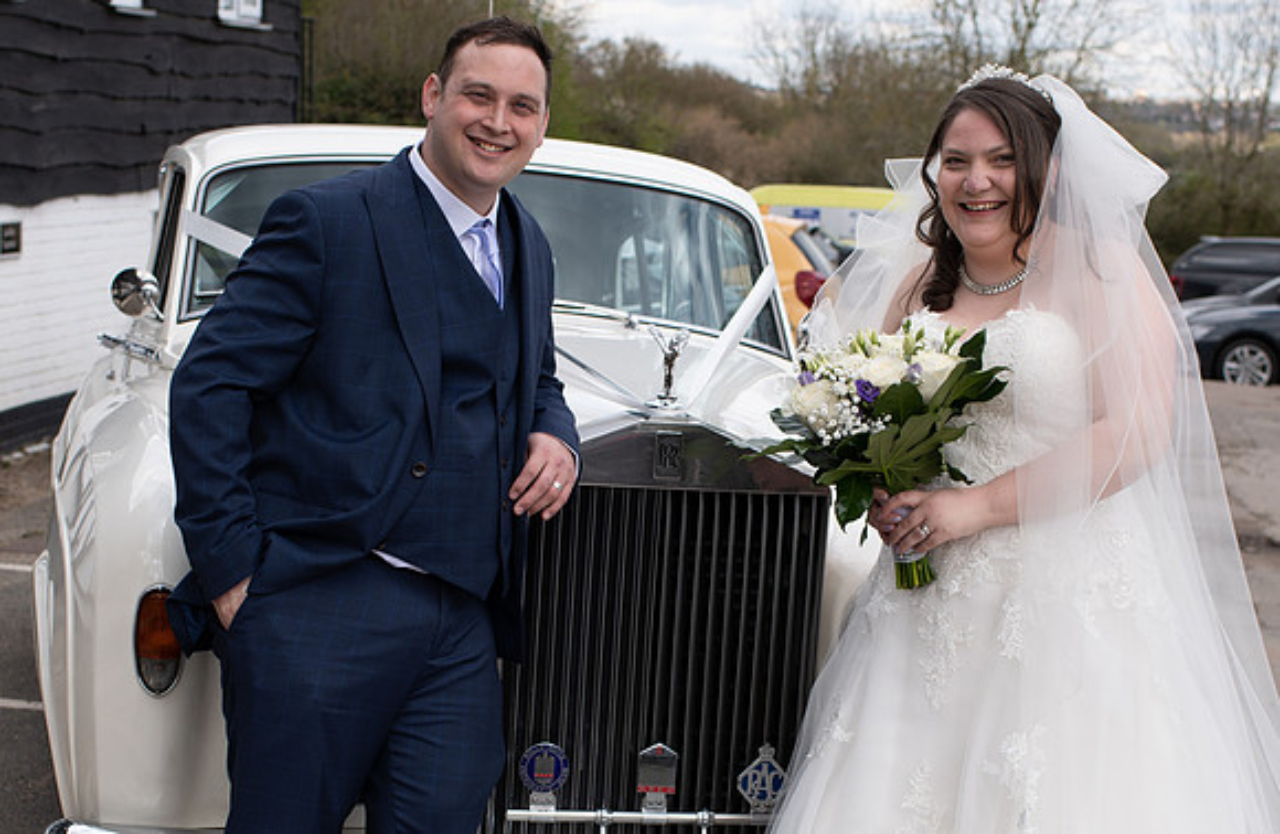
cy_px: 631
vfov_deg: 18.5
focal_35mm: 72
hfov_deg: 28.3
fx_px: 2541
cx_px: 652
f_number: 4
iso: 100
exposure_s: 1/400
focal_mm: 35
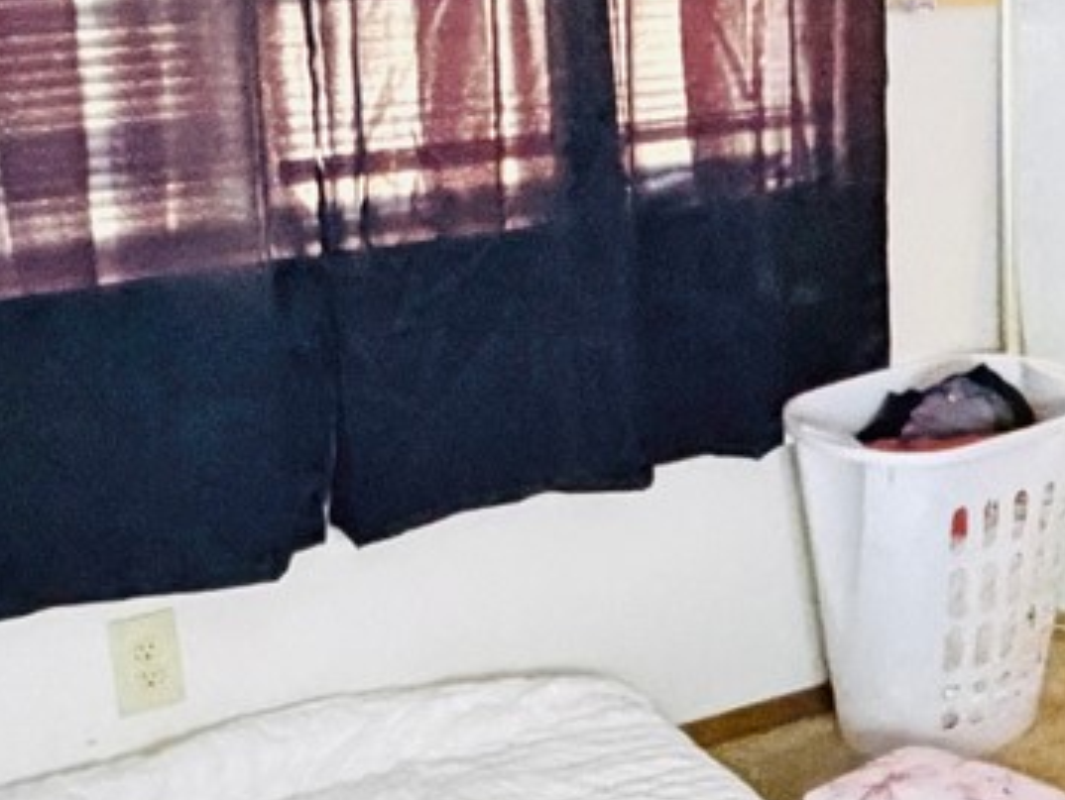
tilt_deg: -19.5
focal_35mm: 75
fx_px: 2309
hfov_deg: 25.4
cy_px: 529
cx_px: 887
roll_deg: -0.5
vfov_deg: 19.6
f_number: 2.2
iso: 1250
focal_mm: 2.22
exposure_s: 1/57
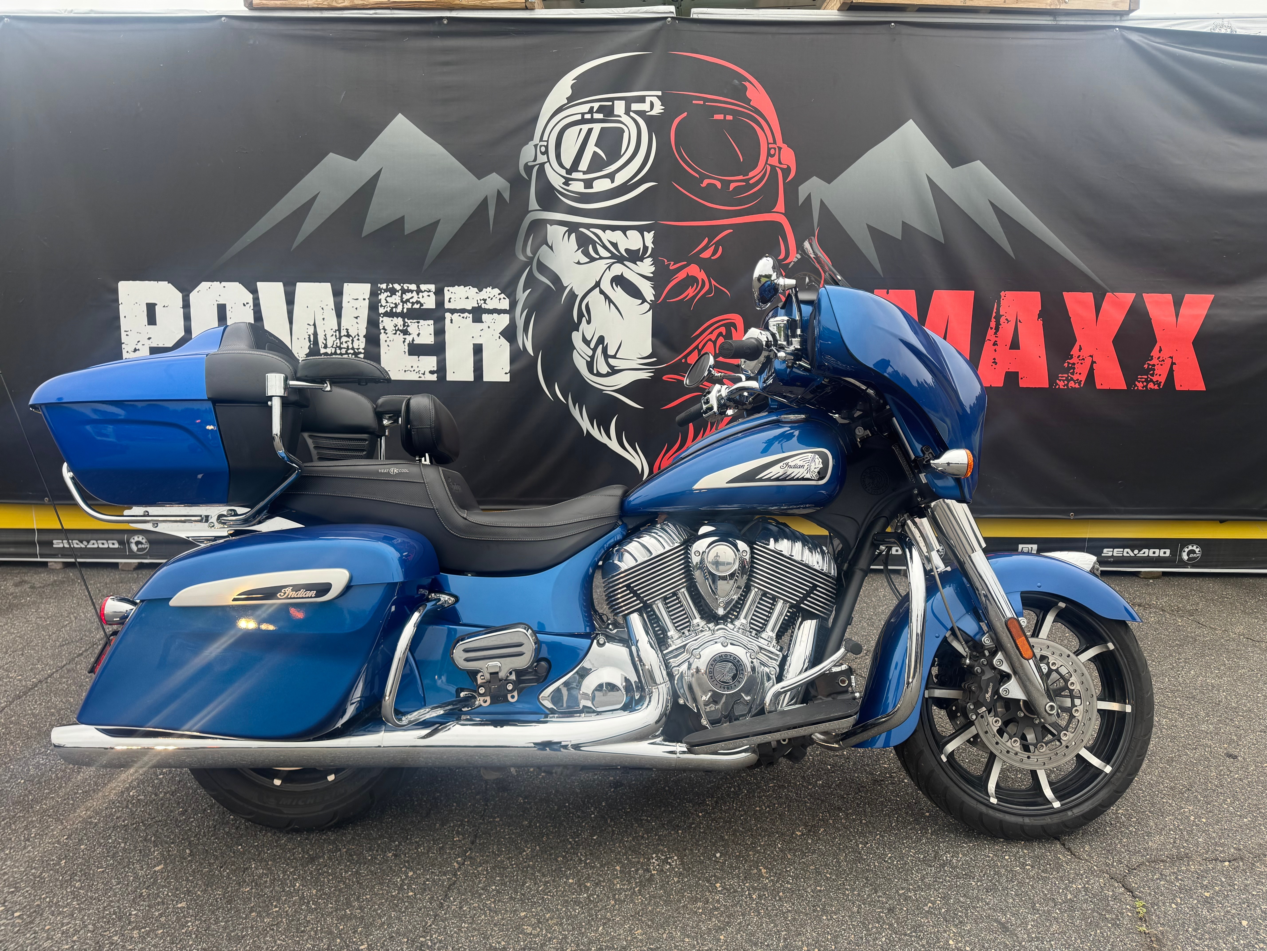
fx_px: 878
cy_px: 476
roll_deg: -0.6
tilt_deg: -9.1
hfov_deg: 71.6
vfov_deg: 56.8
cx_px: 634
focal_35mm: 24
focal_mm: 6.76
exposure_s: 1/210
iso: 64
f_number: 1.78
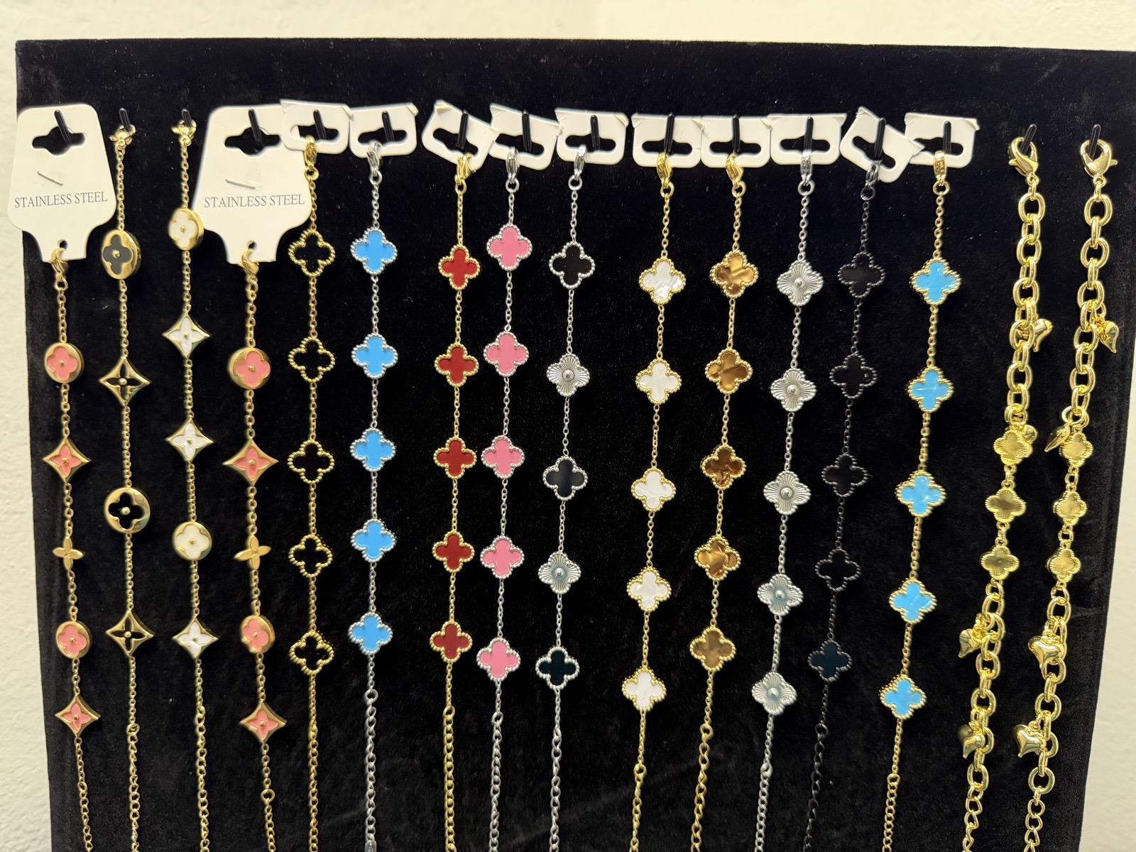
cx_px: 568
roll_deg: -1.7
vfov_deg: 56.8
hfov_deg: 71.6
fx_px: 788
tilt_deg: -13.7
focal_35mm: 24
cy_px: 426
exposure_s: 1/60
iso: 640
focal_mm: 6.76
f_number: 1.78
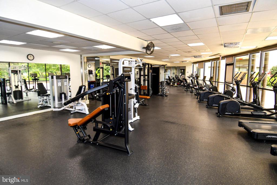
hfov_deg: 90.0
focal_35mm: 18
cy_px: 92
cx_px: 138
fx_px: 139
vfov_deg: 67.4
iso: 400
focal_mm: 12
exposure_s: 1/60
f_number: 4
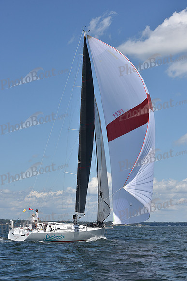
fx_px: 545
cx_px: 94
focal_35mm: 70
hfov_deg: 19.5
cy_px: 140
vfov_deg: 28.8
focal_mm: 70
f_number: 10
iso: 320
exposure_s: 1/1250
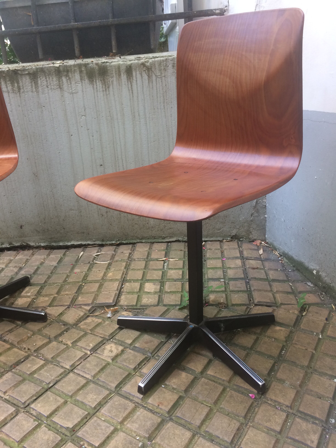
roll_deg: +5.4
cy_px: 224
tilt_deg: -21.1
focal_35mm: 29
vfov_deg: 61.7
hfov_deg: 48.2
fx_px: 375
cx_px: 168
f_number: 2.2
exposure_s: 1/33
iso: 40
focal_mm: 4.15
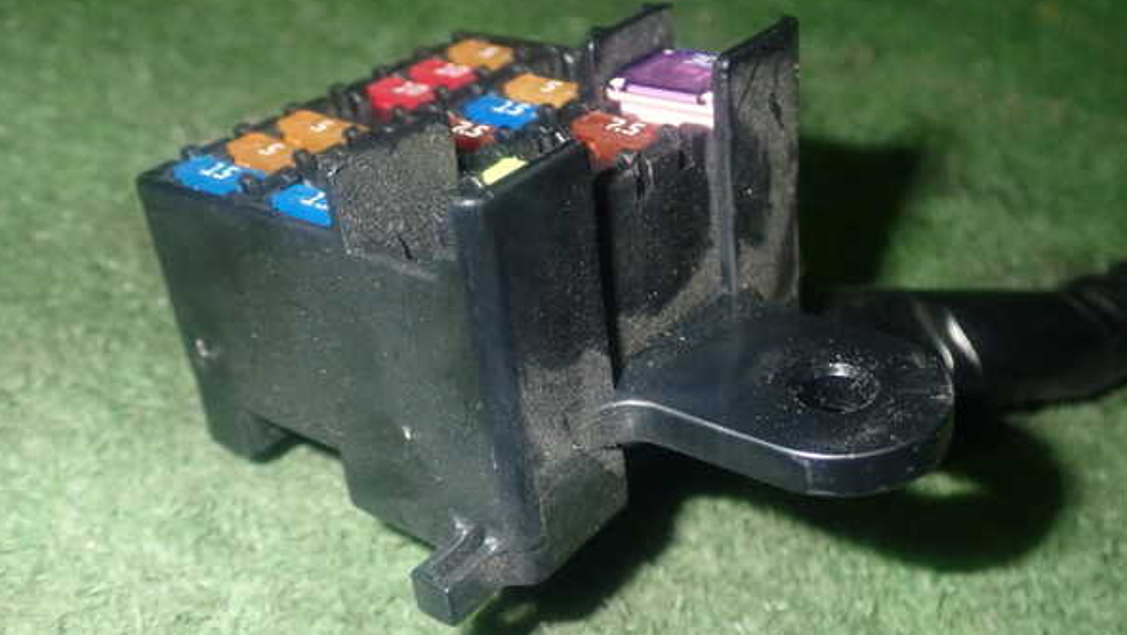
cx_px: 563
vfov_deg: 28.4
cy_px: 339
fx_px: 1256
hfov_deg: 48.3
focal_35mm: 42
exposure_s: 1/40
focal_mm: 6.83
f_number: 8
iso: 640
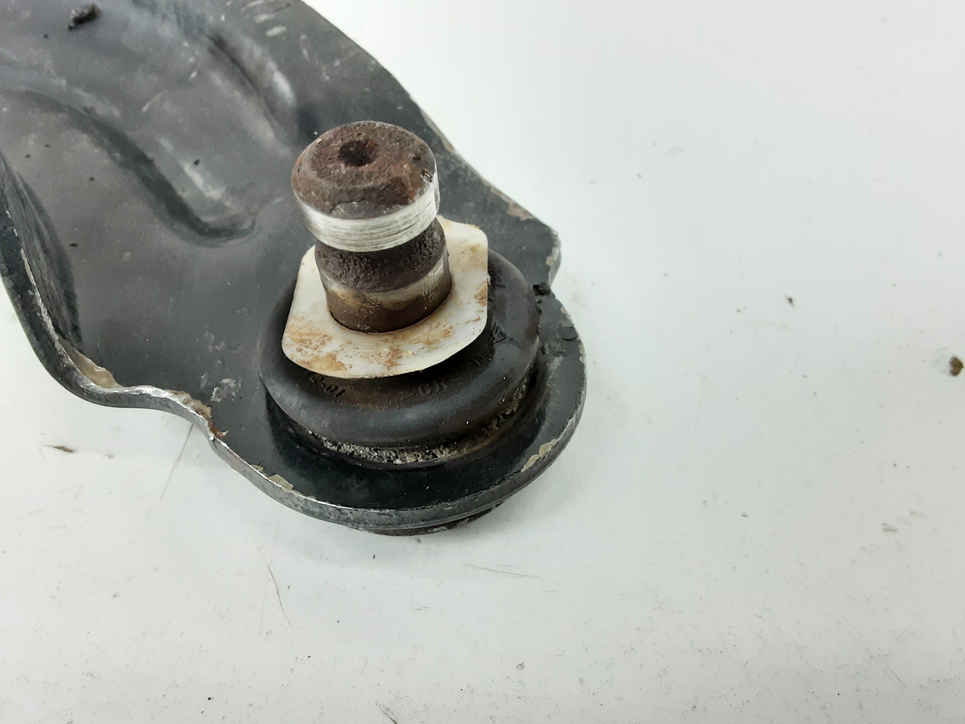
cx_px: 482
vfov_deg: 51.4
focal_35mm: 27
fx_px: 753
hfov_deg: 65.3
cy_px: 362
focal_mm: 2.91
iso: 160
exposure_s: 1/50
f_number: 1.9
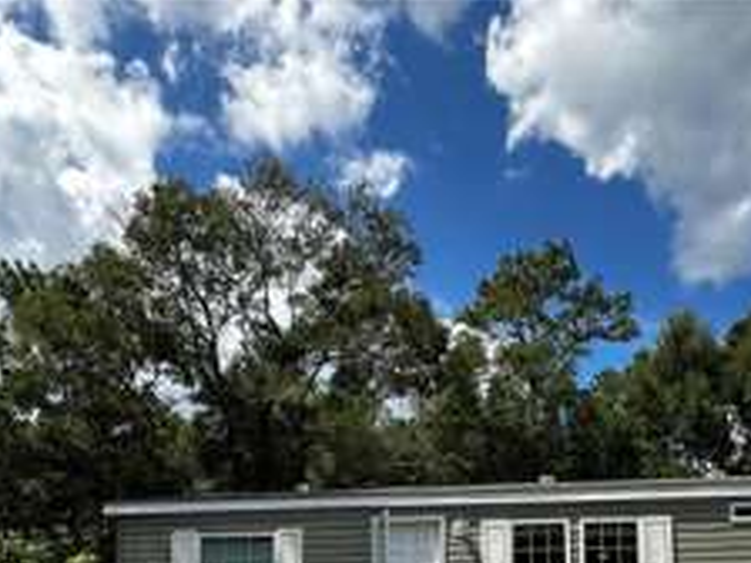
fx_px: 651
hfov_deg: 59.9
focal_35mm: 30
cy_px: 600
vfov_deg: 39.4
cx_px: 389
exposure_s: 1/769
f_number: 2.2
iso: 50
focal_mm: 2.22
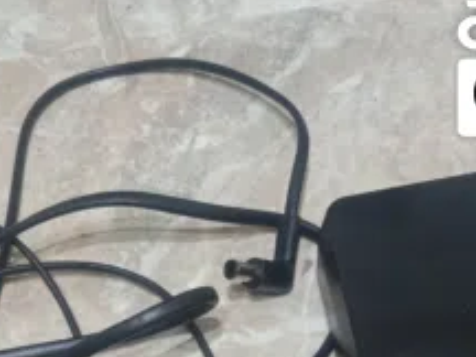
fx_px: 935
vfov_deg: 20.0
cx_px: 126
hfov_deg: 28.2
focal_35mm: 68
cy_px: 454
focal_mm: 5.25
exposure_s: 1/33.3
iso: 3437
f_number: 1.75
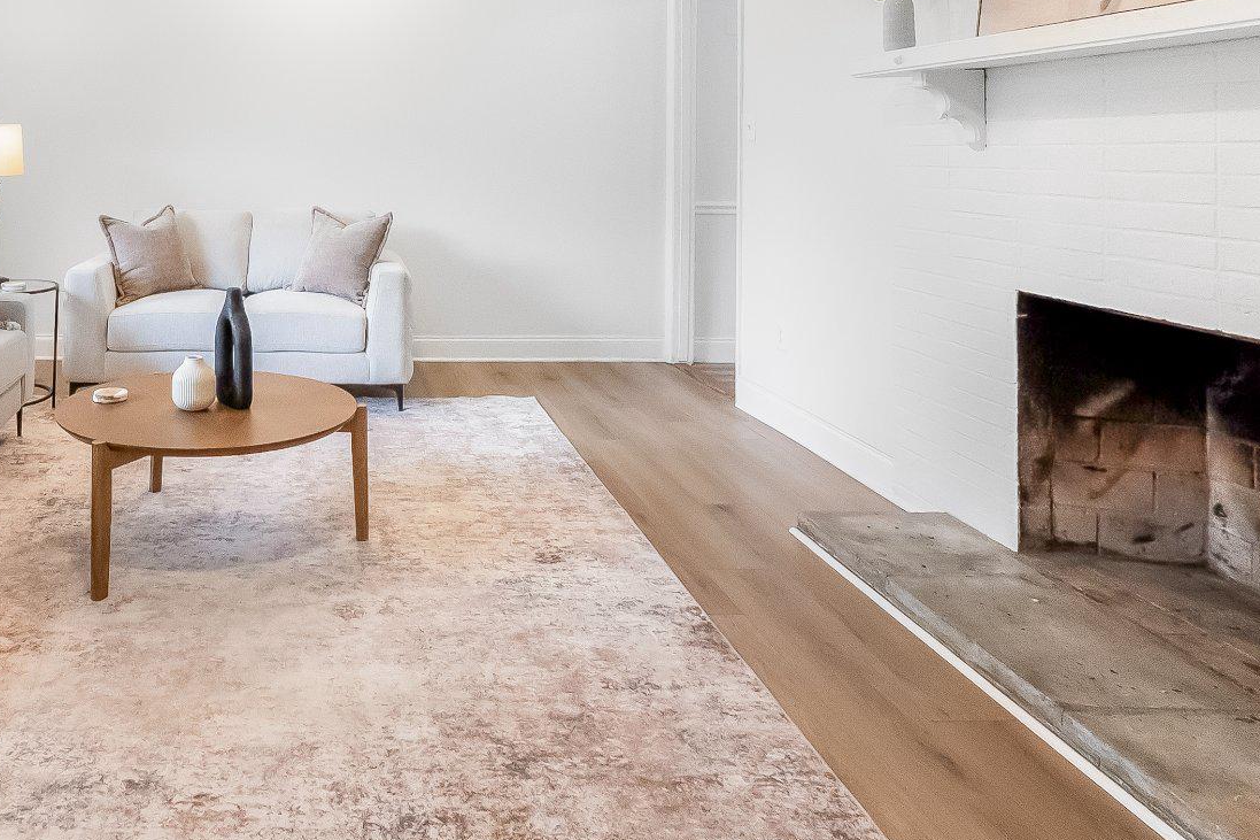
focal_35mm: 28
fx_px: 980
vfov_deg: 43.7
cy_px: 140
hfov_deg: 62.2
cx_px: 334
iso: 2500
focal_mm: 10
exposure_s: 1/30
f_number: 8
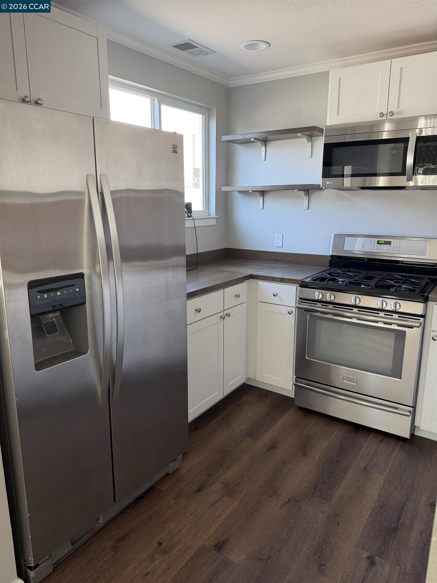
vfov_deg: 71.6
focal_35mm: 24
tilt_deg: -13.3
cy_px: 292
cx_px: 218
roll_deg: -0.4
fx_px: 404
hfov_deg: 56.8
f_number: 1.78
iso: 200
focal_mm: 6.76
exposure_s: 1/108
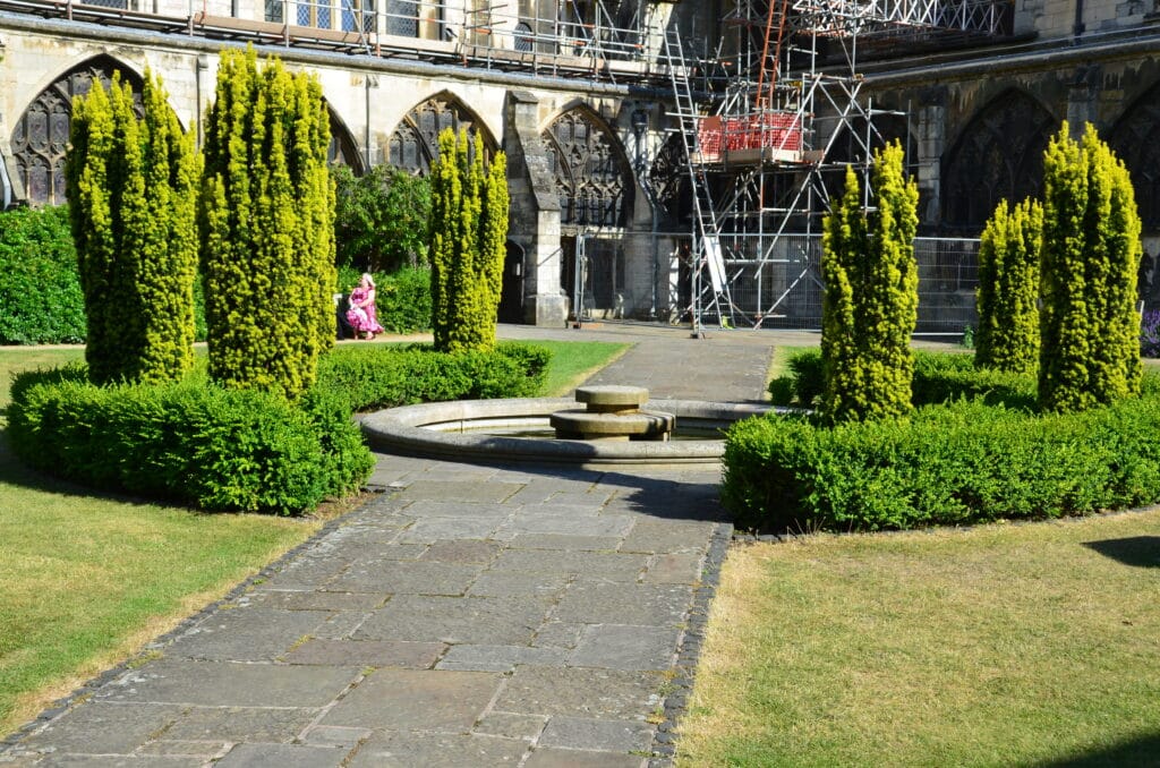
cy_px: 384
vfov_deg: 27.9
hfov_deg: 41.2
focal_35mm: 48
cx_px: 580
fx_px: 1543
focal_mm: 32
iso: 100
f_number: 9
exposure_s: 1/160
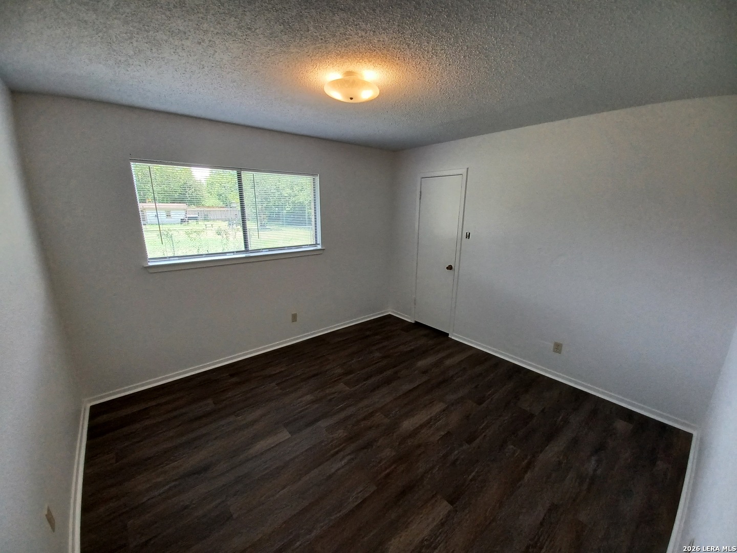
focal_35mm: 13
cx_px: 368
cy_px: 276
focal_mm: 1.42
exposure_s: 1/120
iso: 100
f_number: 2.2
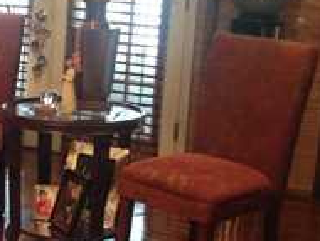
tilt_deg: -14.8
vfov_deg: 13.3
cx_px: -8
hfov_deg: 17.3
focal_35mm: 111
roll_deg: -0.9
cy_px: 163
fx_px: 1027
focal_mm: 4.12
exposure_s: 1/17
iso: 320
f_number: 2.4
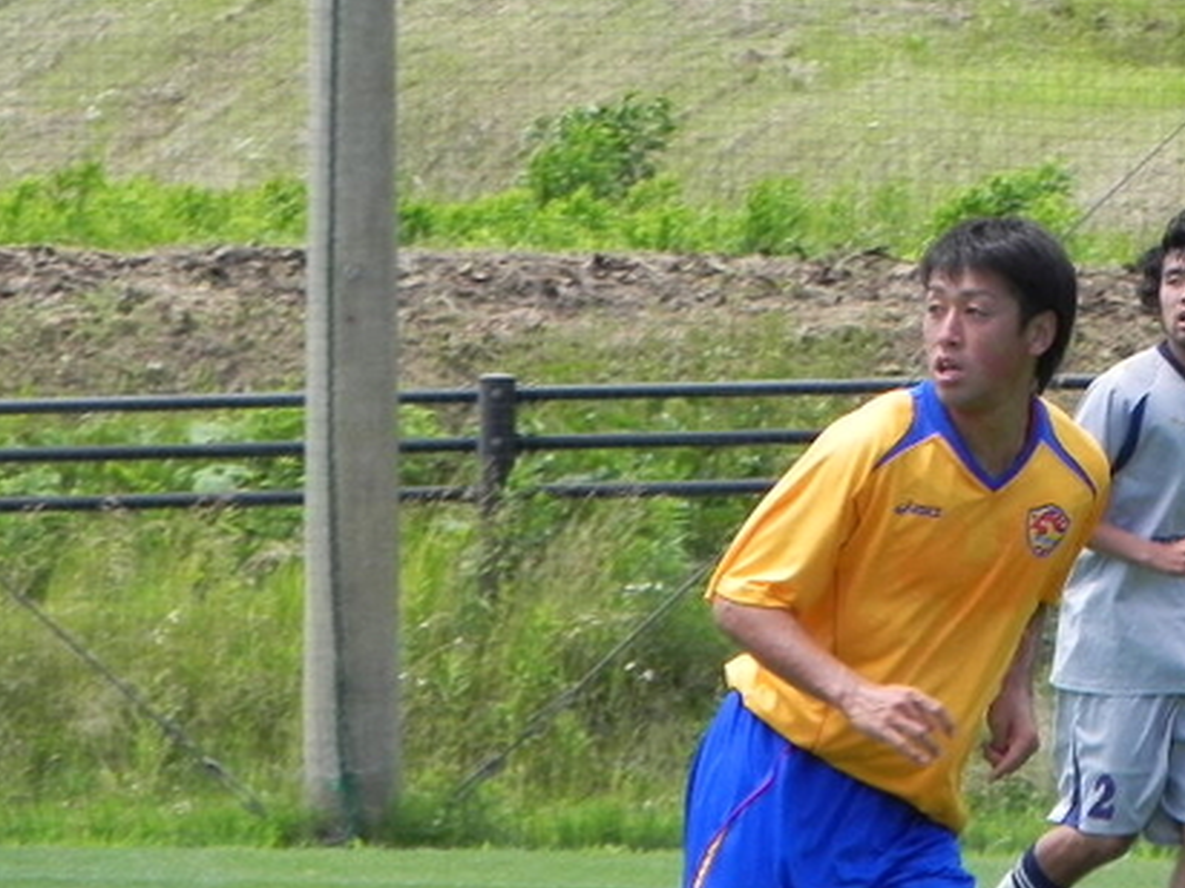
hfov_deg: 2.4
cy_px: 414
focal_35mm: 826
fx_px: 28276
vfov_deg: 1.8
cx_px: 923
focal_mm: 75.7
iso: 160
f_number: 5.6
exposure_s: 1/330
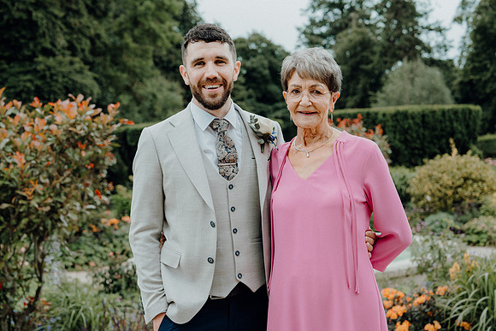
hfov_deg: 31.0
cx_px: 248
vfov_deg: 20.9
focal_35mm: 65
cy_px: 166
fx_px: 896
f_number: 5
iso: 125
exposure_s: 1/160
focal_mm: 65
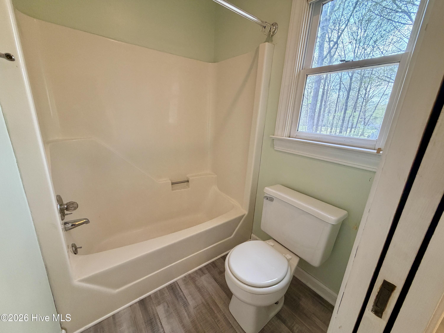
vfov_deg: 85.7
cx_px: 222
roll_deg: -3.4
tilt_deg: -16.2
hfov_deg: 102.1
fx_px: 180
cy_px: 166
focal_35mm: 14
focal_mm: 2.22
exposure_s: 1/120
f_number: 2.2
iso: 200
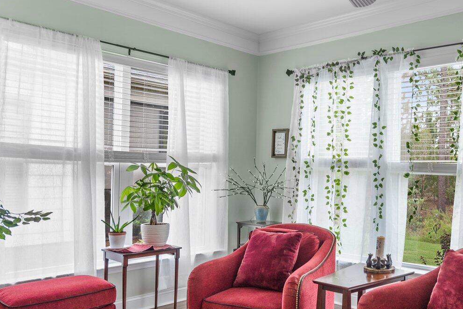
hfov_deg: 54.4
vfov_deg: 39.9
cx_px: 351
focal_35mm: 33
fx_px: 424
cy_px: 168
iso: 200
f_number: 4
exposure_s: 1/20
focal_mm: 16
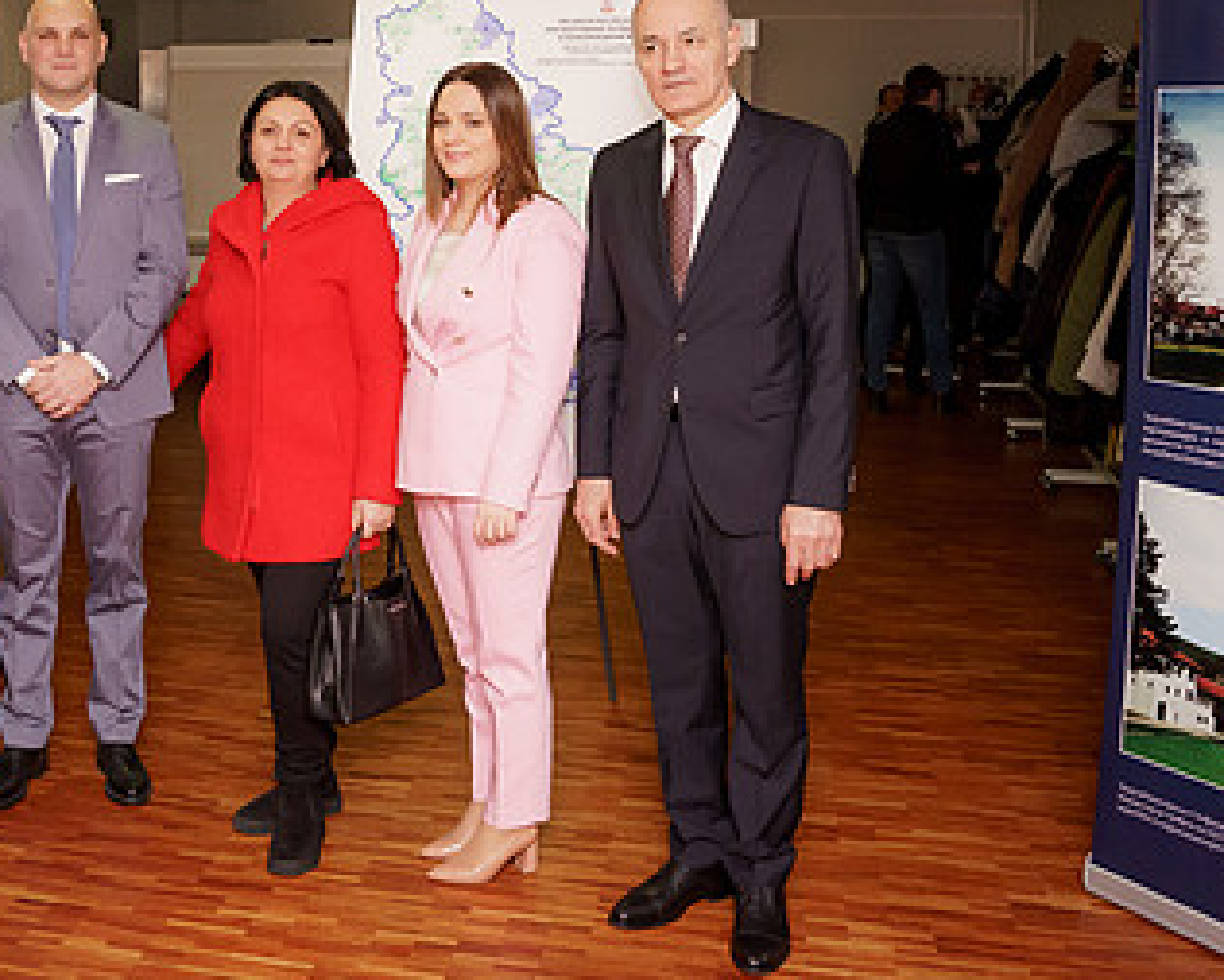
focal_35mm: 44
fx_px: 1594
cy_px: 315
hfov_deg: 40.7
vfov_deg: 33.8
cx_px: 294
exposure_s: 1/250
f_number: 4
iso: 2500
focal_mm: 24
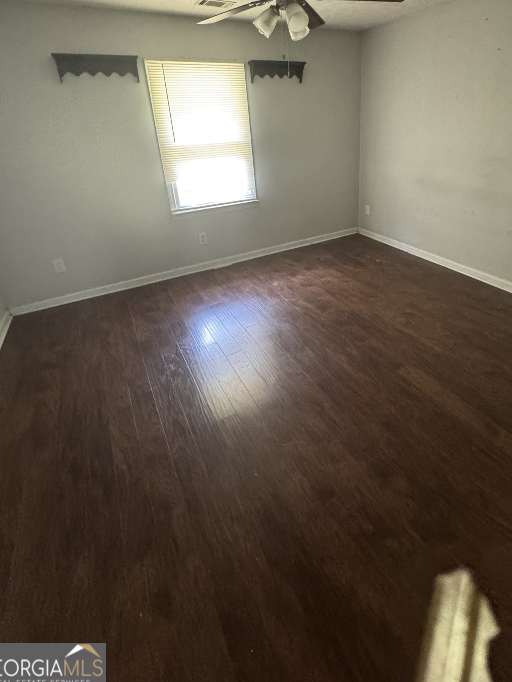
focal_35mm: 18
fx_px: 355
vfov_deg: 85.7
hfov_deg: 70.9
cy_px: 249
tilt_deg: -16.6
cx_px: 304
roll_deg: +4.4
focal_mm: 2.22
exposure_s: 1/60
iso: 640
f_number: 2.2
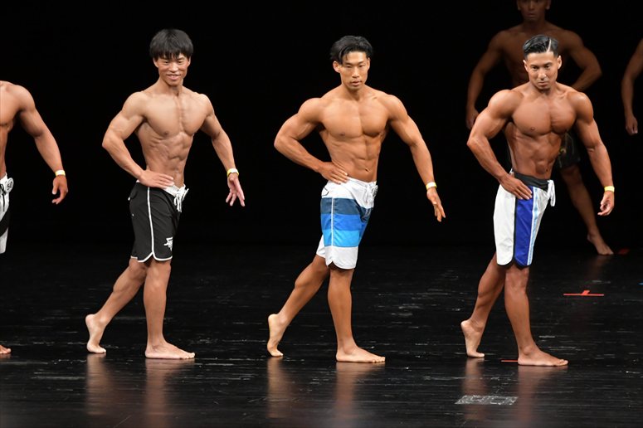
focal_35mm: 270
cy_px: 214
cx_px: 322
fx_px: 4820
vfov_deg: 5.1
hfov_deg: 7.6
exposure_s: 1/400
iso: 3200
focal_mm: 180
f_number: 5.6
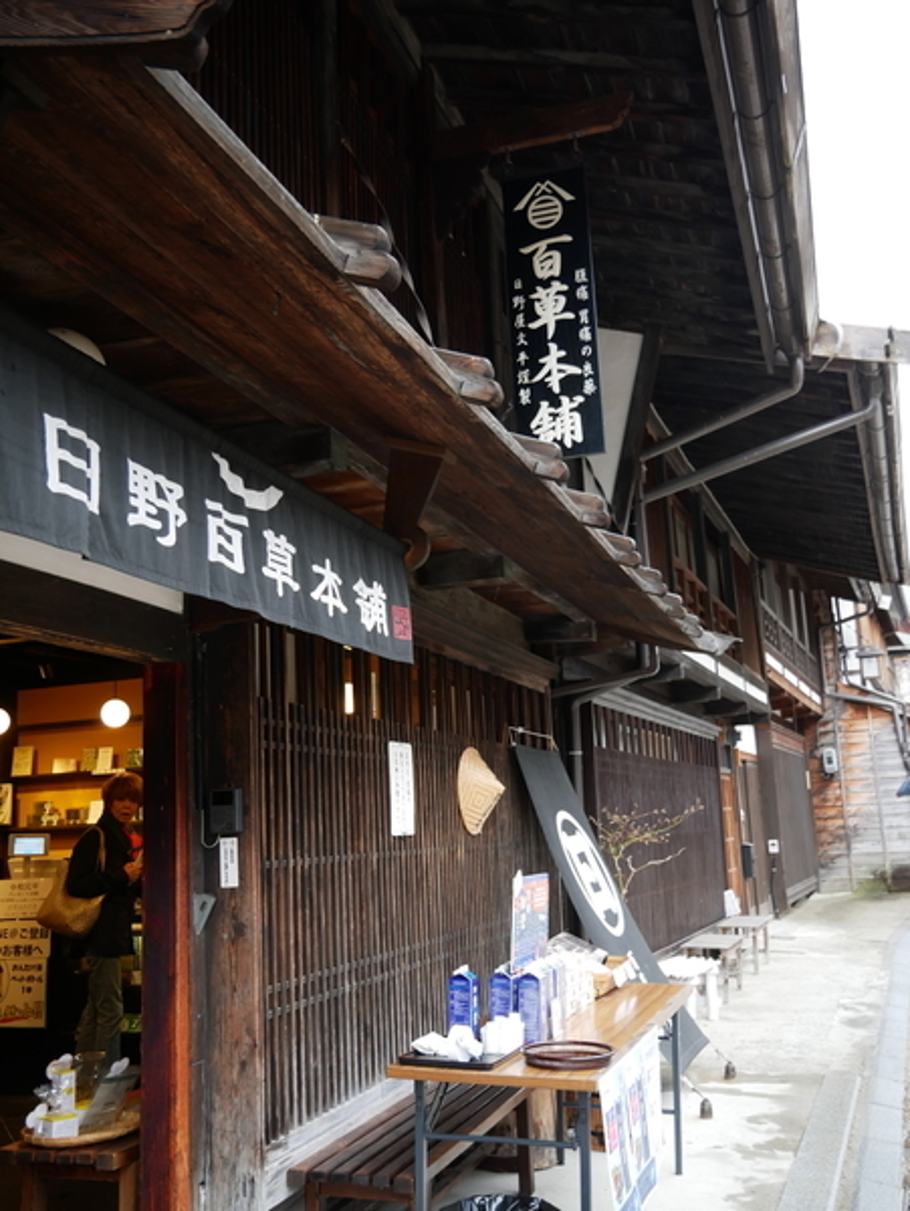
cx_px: 455
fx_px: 1190
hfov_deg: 41.8
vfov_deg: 53.9
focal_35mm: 34
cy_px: 606
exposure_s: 1/60
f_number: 3.8
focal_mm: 17
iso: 400
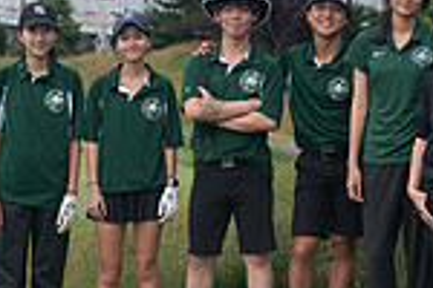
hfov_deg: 15.2
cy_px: 114
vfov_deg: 10.2
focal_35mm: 135
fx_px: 1624
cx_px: 208
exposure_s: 1/800
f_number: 4.5
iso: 400
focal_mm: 35
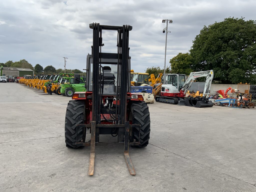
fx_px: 214
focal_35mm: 29
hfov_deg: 61.7
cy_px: 96
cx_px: 128
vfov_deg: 48.2
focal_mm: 3
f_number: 1.8
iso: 16
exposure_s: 1/1490
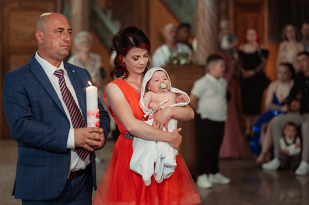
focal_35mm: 89
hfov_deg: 22.8
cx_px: 147
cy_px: 102
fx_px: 765
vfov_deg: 15.3
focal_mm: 85
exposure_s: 1/250
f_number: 2
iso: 1600
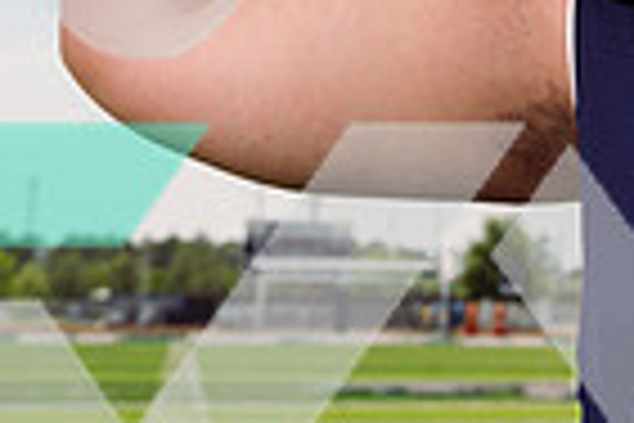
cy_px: -182
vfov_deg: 11.5
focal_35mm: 115
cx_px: 899
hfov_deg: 16.5
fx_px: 2025
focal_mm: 28
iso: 50
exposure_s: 1/250
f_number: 5.6
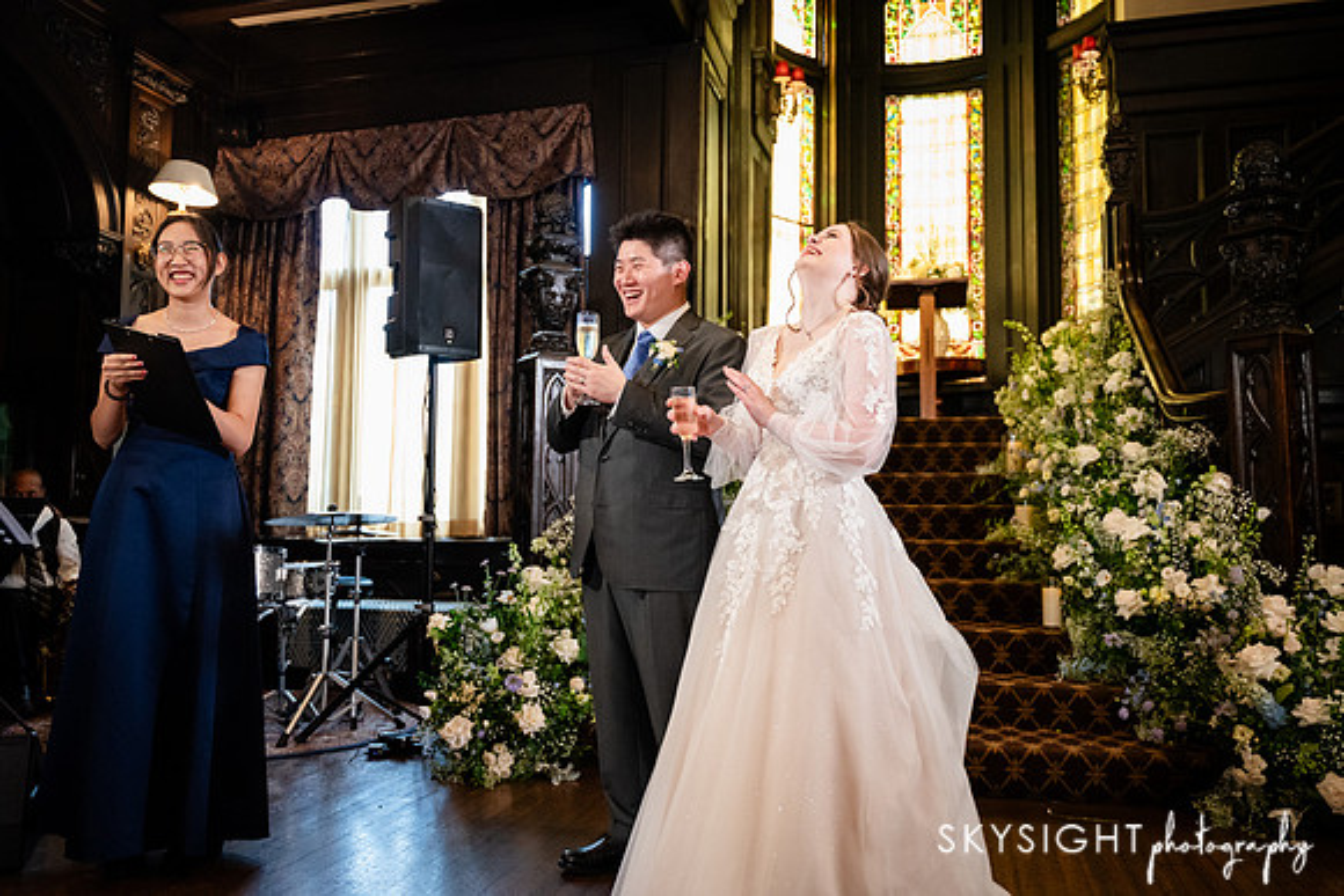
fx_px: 1063
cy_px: 448
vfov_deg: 45.7
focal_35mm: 28
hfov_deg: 64.6
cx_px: 672
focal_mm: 28
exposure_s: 1/320
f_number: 2.8
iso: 4000
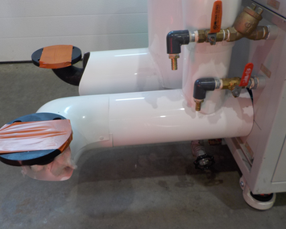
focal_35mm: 33
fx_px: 279
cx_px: 138
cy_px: 111
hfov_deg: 54.2
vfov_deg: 44.5
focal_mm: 4.1
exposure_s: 1/40
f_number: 3.3
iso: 125
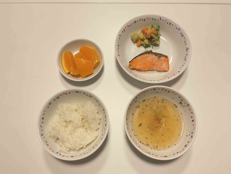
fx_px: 194
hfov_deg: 61.7
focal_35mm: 29
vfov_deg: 48.2
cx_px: 116
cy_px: 87
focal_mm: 3
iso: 40
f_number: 1.8
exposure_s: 1/120
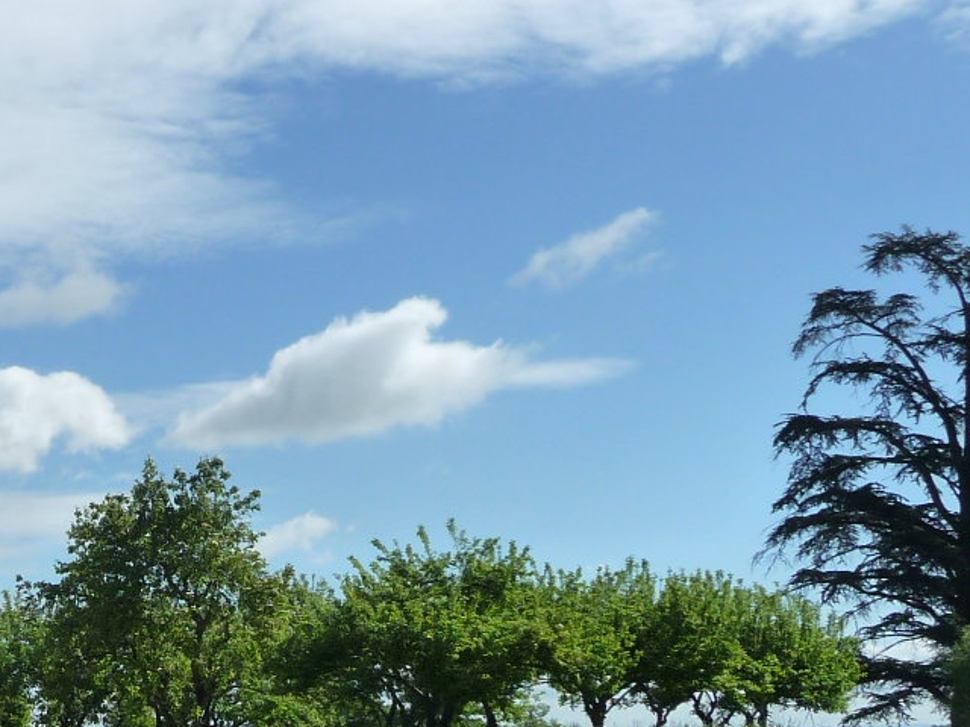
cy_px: 580
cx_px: -3
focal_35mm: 70
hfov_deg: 26.3
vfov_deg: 20.8
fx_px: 1962
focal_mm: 4.7
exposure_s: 1/400
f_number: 8
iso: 160
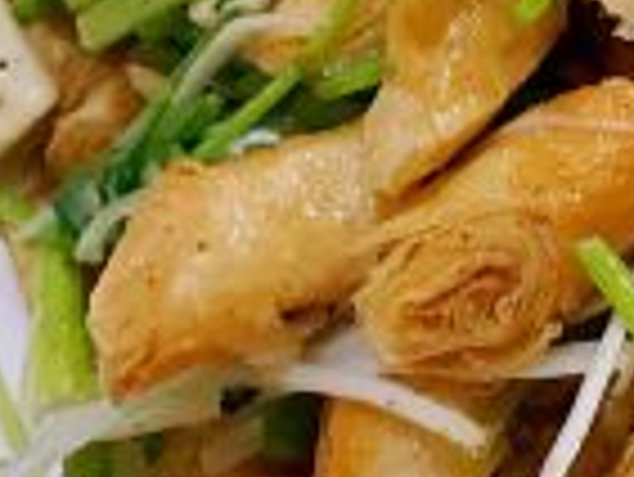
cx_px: 872
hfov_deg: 13.6
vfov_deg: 10.7
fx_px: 2548
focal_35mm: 139
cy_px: 322
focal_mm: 3.99
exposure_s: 1/33
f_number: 1.8
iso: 32
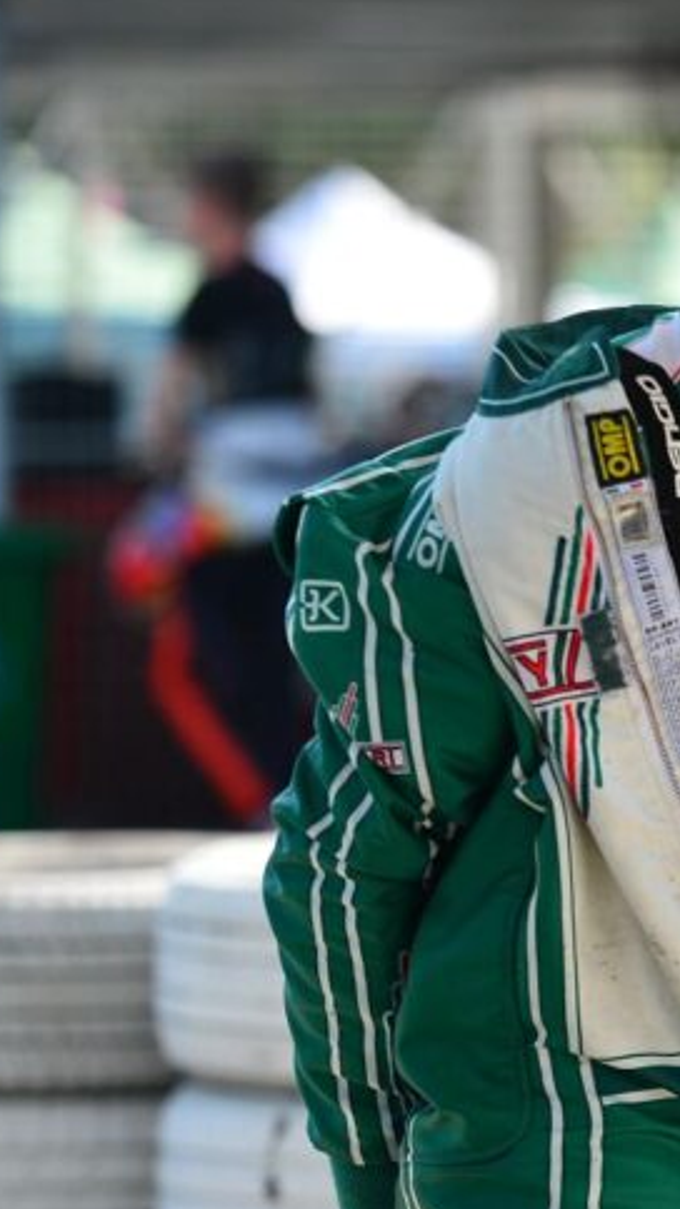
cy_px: 673
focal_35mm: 266
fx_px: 8533
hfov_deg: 4.5
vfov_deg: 8.1
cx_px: 1082
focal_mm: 120
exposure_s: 1/400
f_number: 2.8
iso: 100
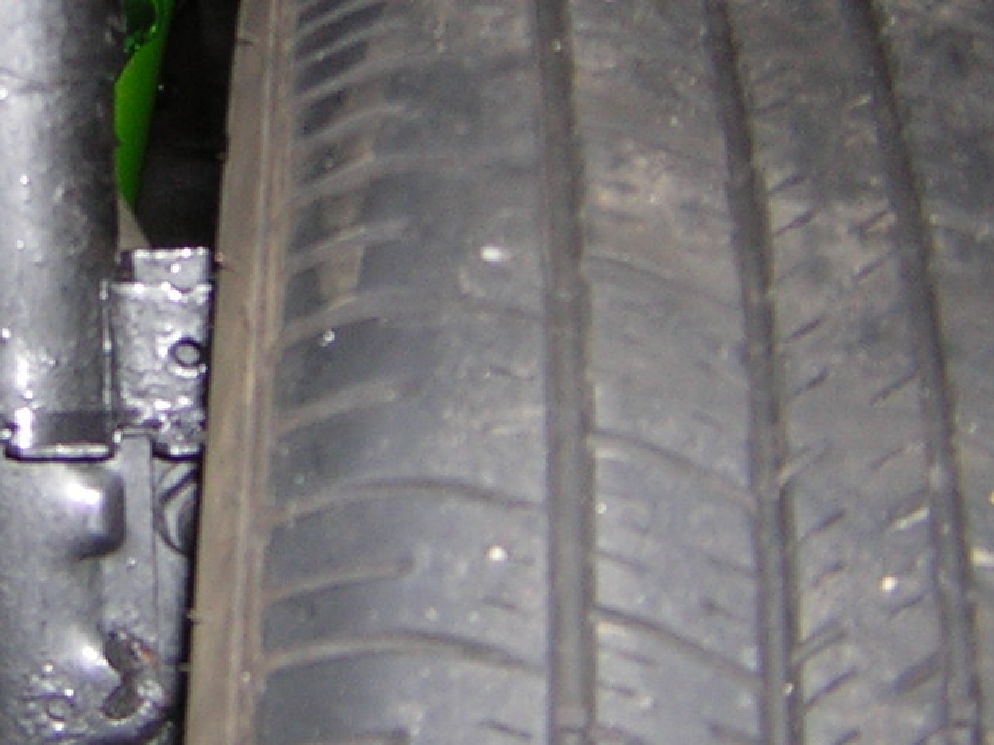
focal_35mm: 88
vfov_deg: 16.6
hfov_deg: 21.9
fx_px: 2526
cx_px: 178
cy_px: 109
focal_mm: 4.7
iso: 50
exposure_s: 1/60.1
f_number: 2.6
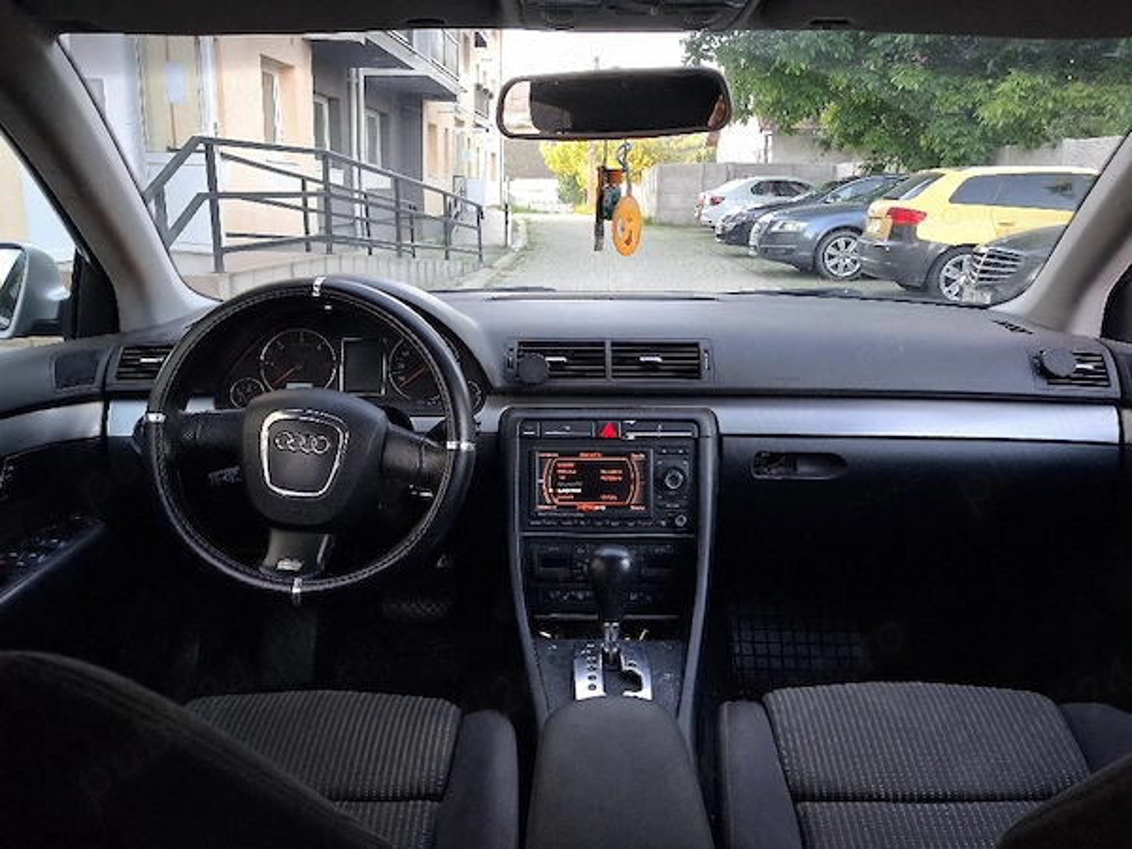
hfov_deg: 65.3
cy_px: 424
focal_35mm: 27
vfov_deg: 51.4
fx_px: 883
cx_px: 566
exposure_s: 1/50
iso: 320
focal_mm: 4
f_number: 1.8
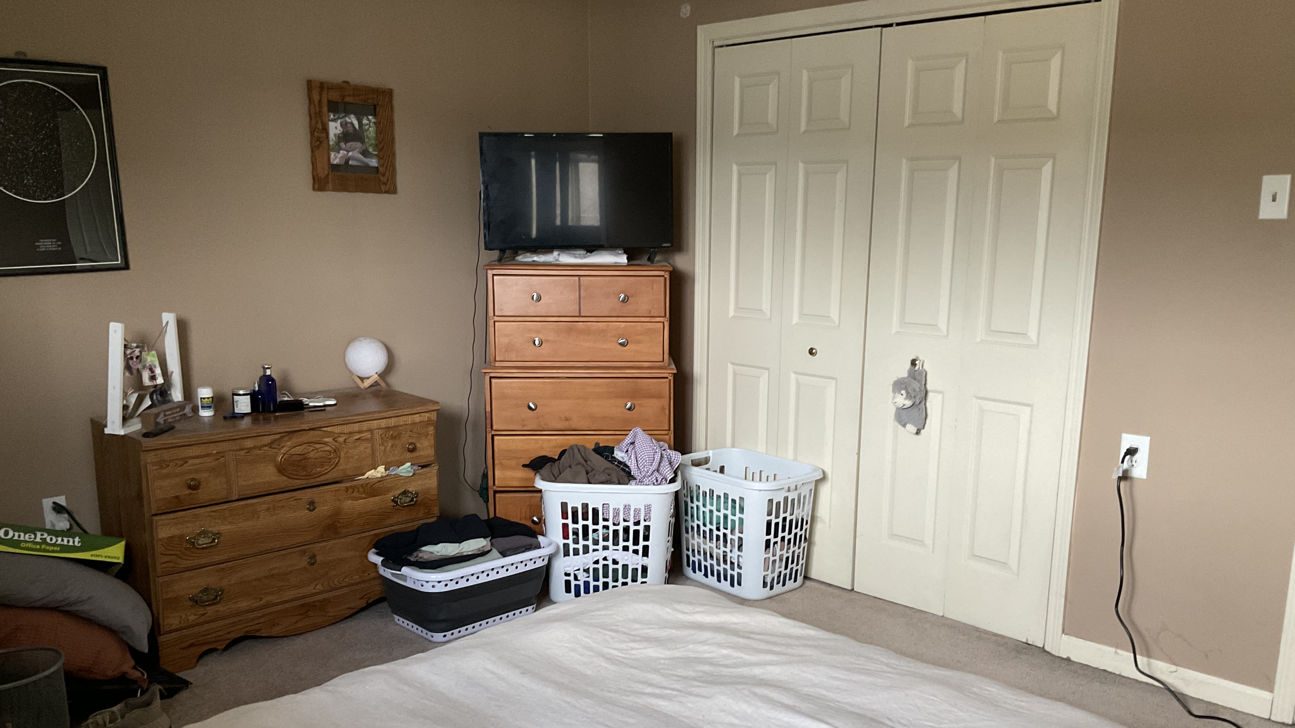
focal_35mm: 32
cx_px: 651
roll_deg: -0.6
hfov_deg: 61.0
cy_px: 459
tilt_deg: -13.3
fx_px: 1099
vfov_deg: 36.4
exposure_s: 1/60
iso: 160
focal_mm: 3
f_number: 1.8
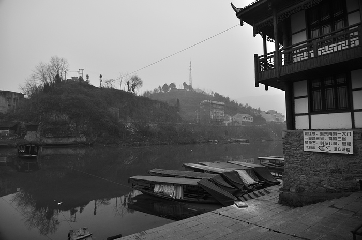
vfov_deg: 67.2
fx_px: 181
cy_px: 120
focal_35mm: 18
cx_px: 181
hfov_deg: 90.1
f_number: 4
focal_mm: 12
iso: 200
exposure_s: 1/13
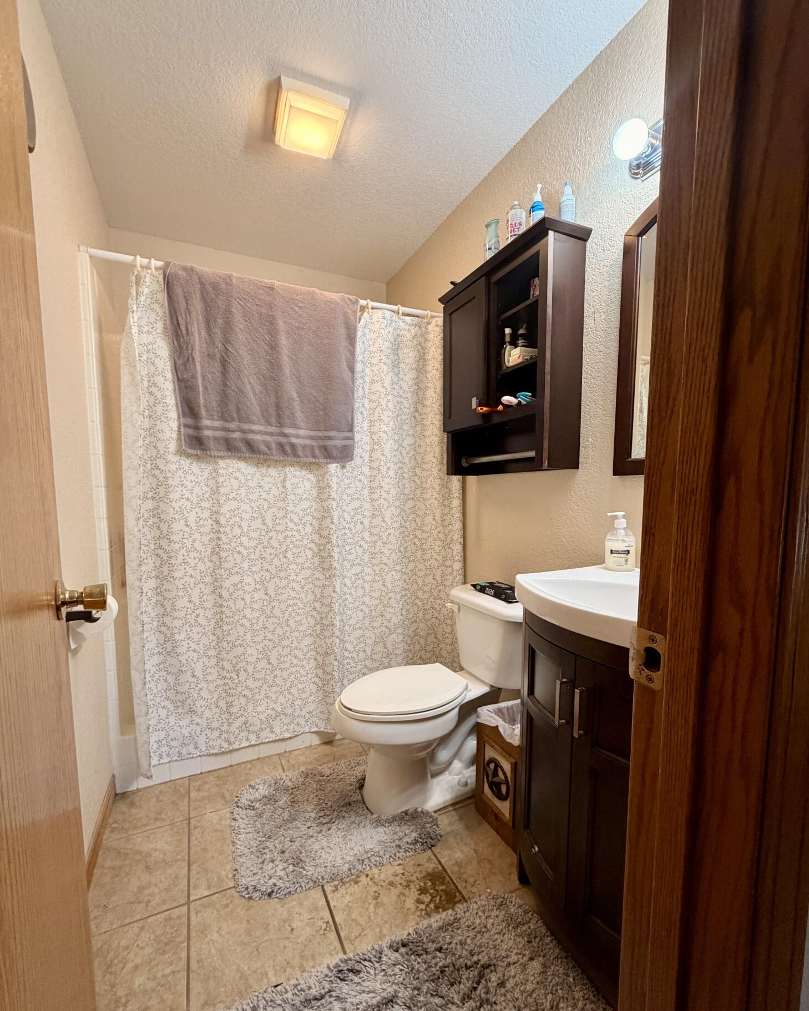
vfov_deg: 96.6
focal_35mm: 15
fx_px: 449
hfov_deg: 84.0
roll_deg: +0.2
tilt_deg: -6.9
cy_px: 539
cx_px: 393
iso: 200
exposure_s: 1/60
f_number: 2.2
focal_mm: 2.22
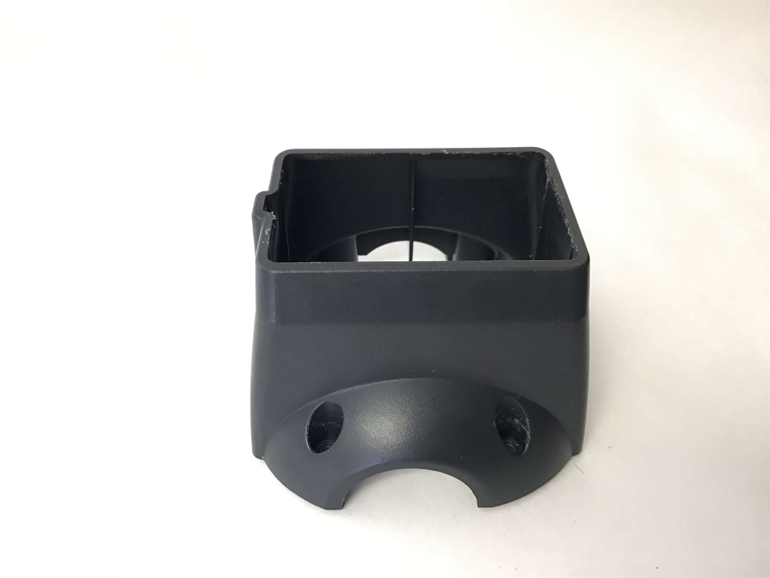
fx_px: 690
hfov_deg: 58.4
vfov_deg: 45.4
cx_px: 385
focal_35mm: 31
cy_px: 289
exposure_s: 1/30
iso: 50
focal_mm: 3.3
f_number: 2.4
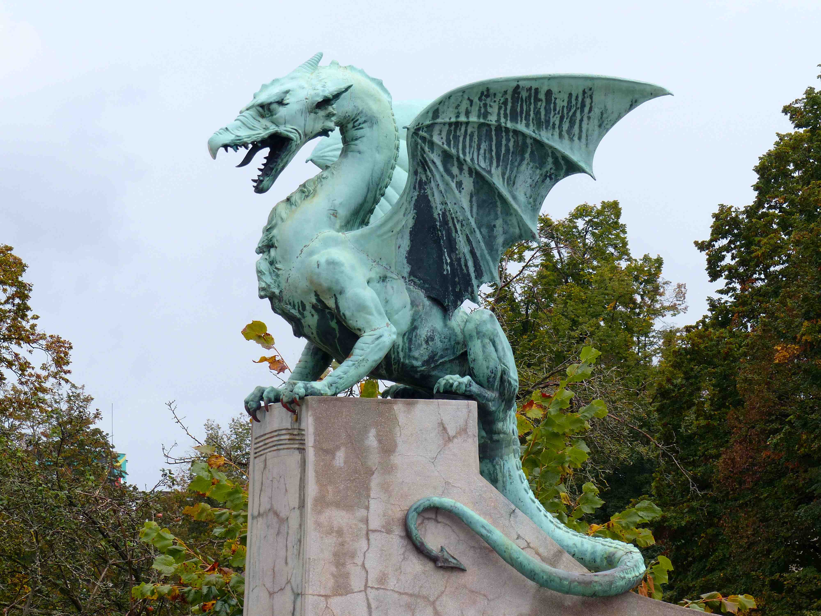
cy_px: 308
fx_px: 4222
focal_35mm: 178
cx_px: 410
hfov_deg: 11.1
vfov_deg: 8.3
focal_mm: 29.2
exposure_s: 1/640
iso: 100
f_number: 4
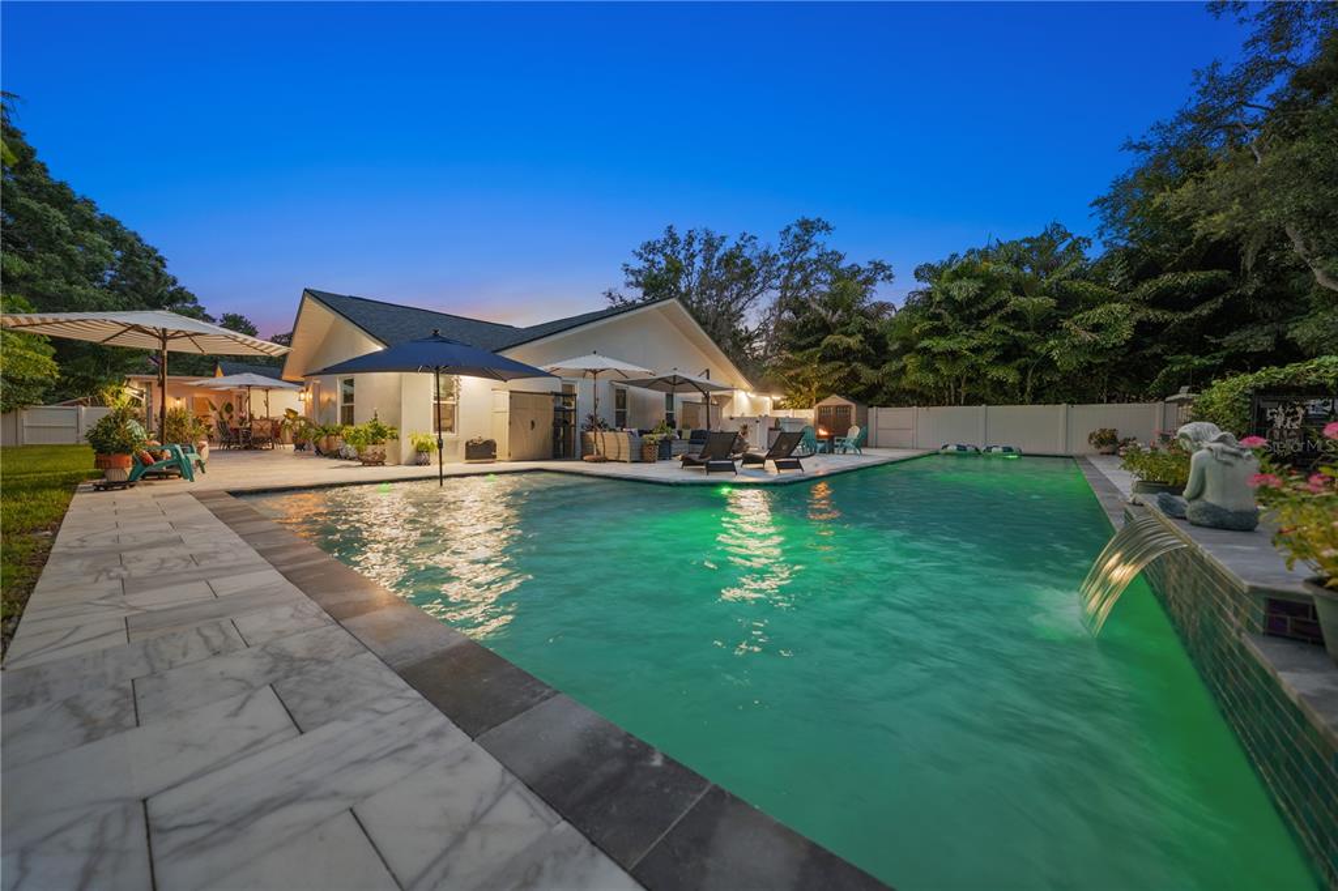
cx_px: 669
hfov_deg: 108.3
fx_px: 483
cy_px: 446
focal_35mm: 13
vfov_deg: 85.4
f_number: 2.8
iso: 100
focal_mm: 13
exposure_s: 2
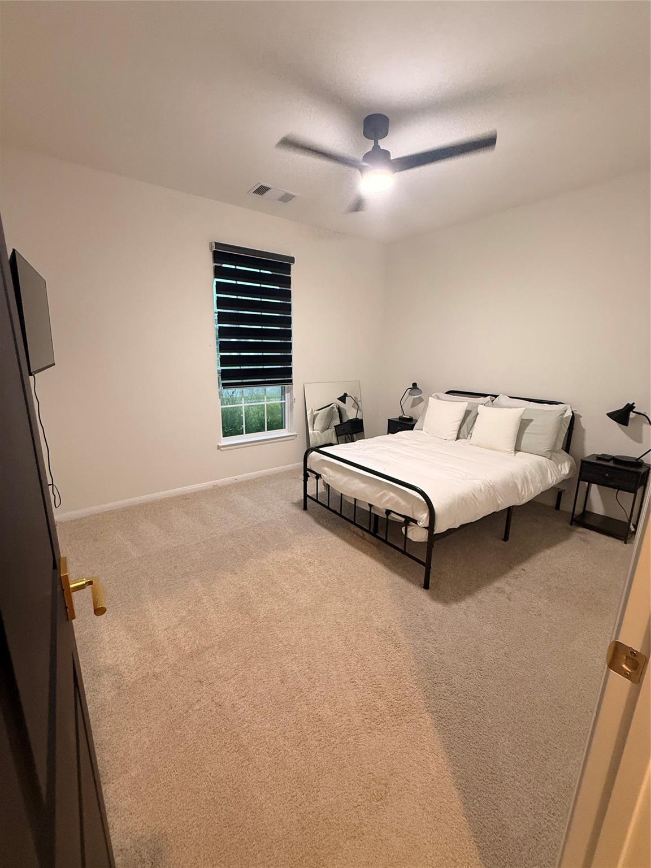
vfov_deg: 102.1
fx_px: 351
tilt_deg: -12.7
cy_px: 434
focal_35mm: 14
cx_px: 326
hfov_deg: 85.7
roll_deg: -1.0
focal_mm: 2.22
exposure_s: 1/60
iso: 400
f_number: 2.2
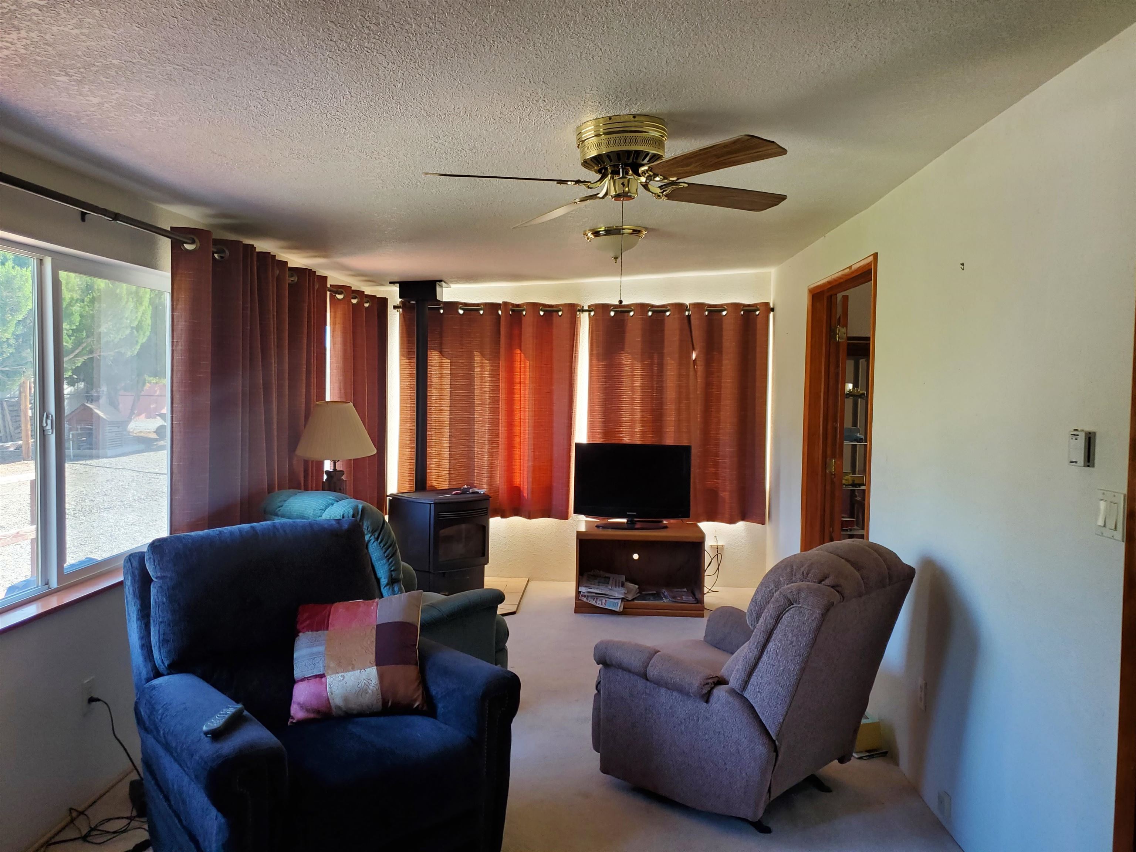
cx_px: 568
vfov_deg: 53.1
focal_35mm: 26
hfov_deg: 67.3
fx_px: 853
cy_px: 426
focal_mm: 4.3
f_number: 1.5
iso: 125
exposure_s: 1/120
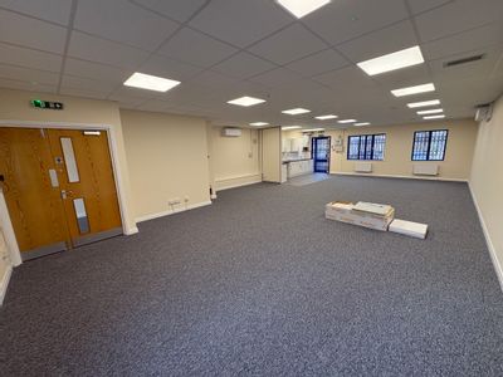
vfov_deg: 85.7
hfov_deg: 102.1
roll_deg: +2.5
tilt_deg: -10.1
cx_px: 252
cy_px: 188
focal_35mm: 14
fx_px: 203
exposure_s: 1/100
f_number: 2.2
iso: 125
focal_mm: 2.22
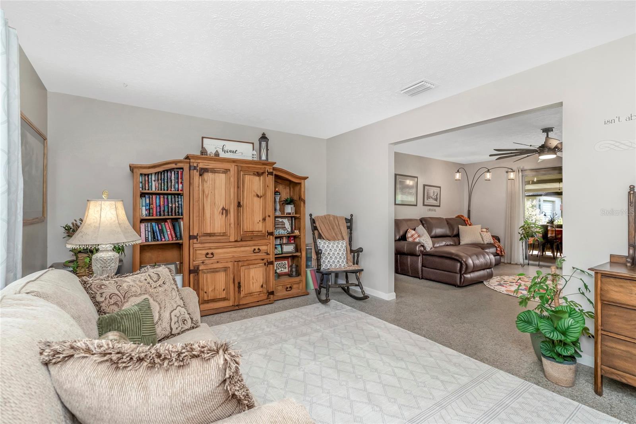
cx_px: 318
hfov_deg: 96.7
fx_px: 283
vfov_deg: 73.7
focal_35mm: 16
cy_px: 212
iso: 1250
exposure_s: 1/60
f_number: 6.7
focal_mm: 16
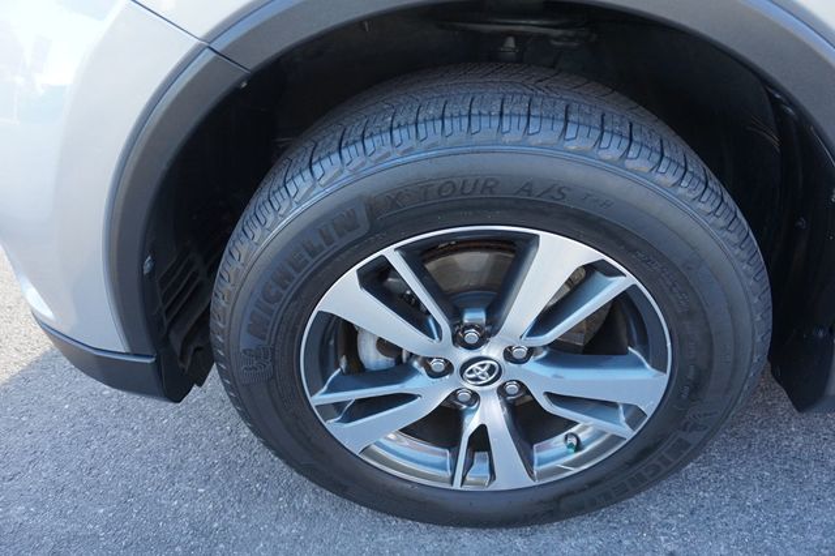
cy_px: 278
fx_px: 556
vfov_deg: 53.1
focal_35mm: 24
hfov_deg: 73.8
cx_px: 418
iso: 250
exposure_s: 1/60
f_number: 4
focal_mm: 16
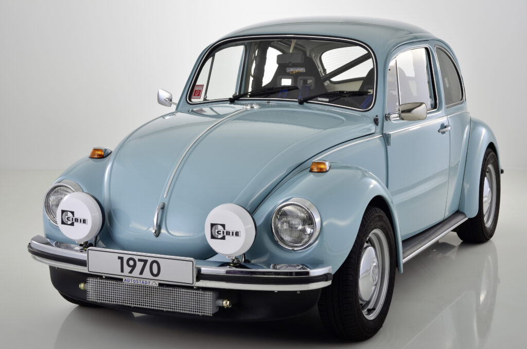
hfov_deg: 27.0
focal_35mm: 75
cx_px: 264
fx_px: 1096
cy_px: 174
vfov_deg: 18.1
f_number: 13
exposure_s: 1/250
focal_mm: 50
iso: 100
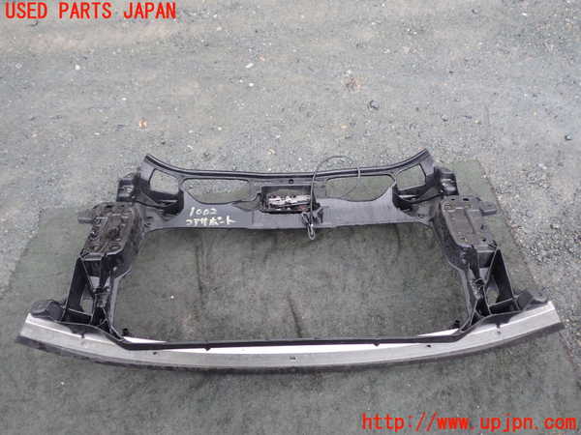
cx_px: 290
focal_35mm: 30
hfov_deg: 60.0
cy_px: 218
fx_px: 504
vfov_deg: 46.8
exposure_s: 1/50
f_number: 2.3
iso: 200
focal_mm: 5.4
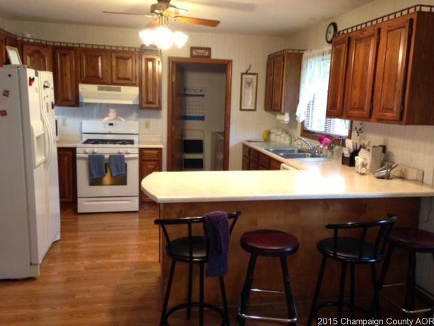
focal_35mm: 33
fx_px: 414
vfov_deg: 43.0
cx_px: 217
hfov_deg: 55.3
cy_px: 163
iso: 200
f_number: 2.4
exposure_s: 1/20
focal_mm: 4.13
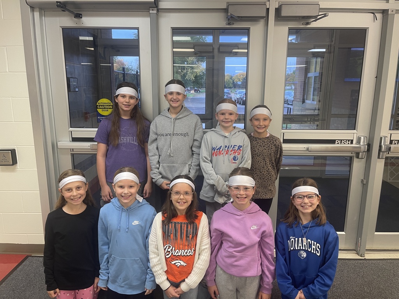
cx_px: 200
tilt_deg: -11.2
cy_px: 150
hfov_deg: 69.4
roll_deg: -0.5
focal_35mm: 25
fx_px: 288
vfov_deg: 54.9
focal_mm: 5.1
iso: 160
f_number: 1.6
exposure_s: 1/60
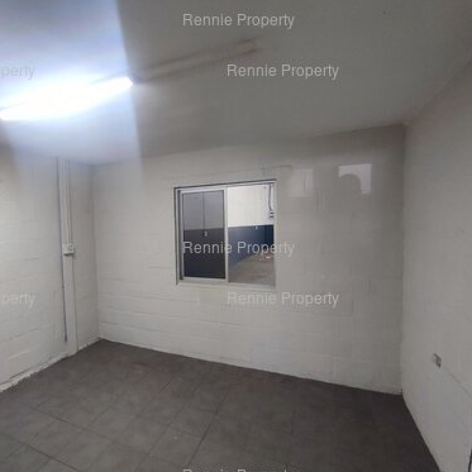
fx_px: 293
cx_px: 182
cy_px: 235
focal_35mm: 19
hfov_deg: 76.5
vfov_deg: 77.7
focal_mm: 1.65
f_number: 2.2
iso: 245
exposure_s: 1/50
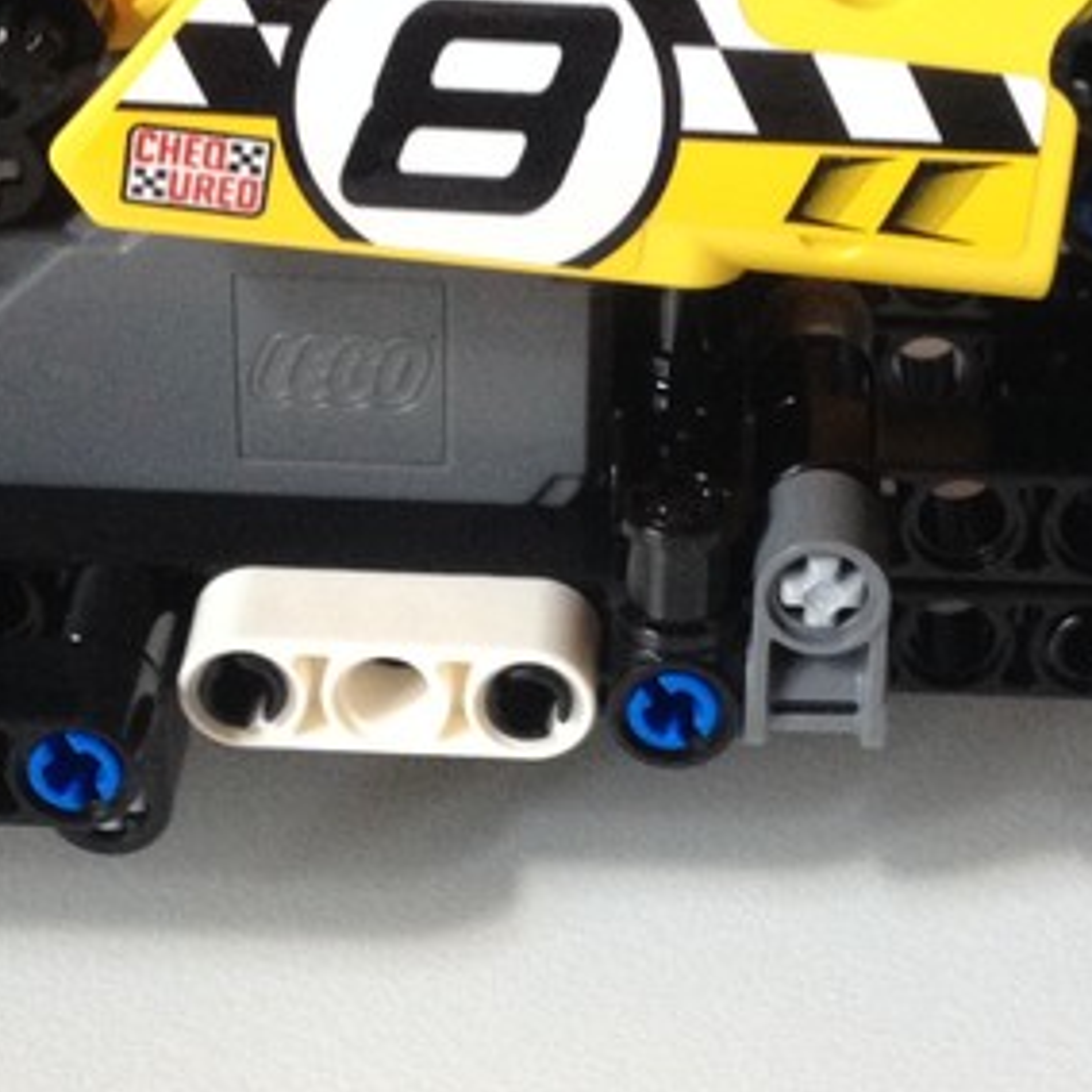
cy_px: 463
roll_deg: -0.3
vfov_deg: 17.7
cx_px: 654
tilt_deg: -29.0
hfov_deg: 17.7
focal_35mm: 98
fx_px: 3498
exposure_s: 1/20
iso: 160
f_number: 2.4
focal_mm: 4.28
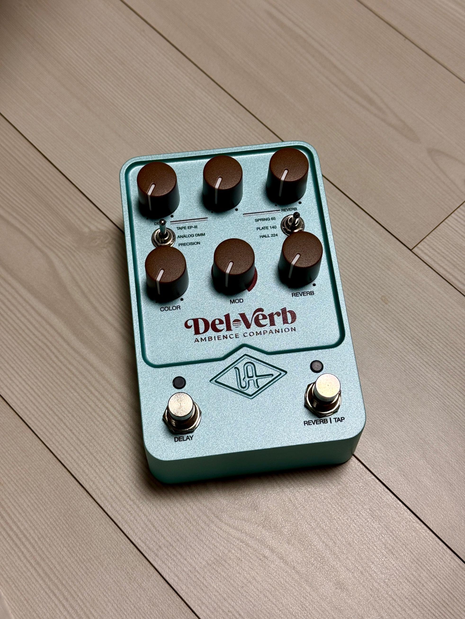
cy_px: 310
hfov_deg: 30.3
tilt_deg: -66.3
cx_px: 232
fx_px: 860
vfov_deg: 39.7
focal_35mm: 48
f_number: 1.78
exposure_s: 1/120
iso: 80
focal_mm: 6.76
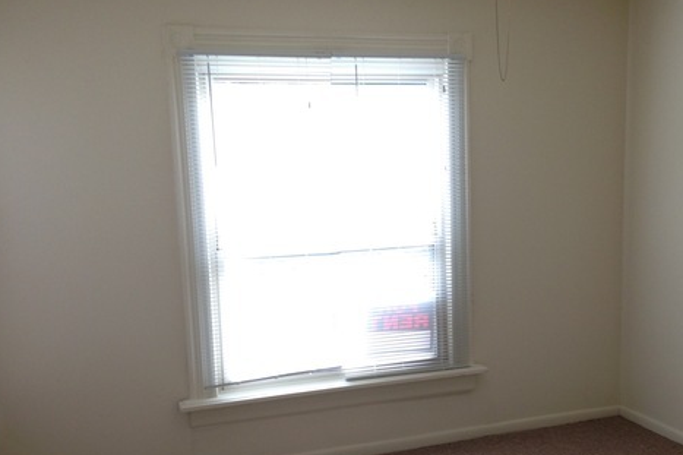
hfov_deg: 40.2
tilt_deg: -9.0
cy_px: 303
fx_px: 929
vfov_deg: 27.3
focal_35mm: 49
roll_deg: +1.3
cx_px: 401
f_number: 2.4
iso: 50
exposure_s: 1/60
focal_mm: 4.12
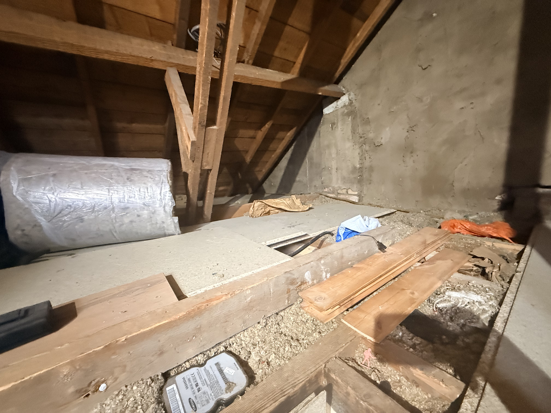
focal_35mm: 14
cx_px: 276
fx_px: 223
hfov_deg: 102.1
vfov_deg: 85.7
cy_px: 206
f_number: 2.2
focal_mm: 2.22
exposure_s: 1/50
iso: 1250
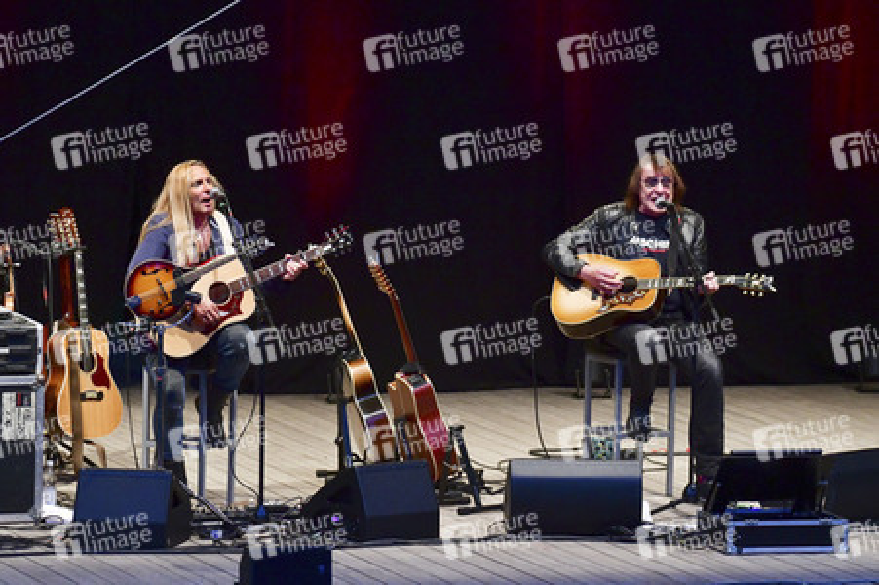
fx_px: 5368
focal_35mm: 220
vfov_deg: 6.2
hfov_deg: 9.4
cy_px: 292
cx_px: 440
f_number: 5.6
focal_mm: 220
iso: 4000
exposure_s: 1/250
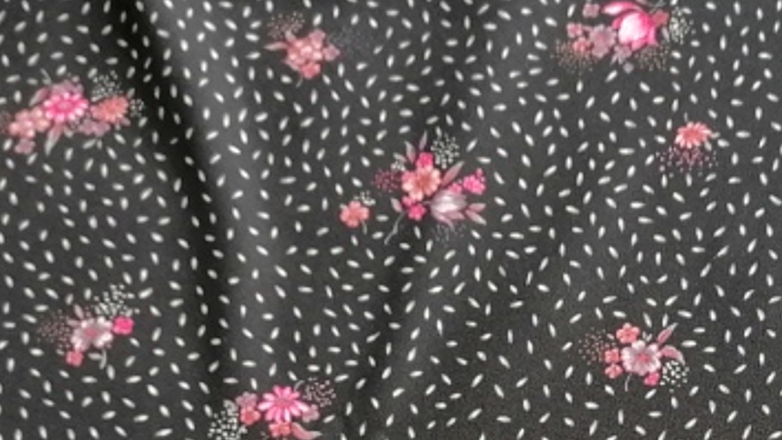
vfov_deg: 13.2
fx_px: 1762
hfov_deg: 24.6
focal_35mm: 85
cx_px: 619
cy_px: 714
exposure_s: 1/50
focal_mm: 4.75
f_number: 1.8
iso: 100
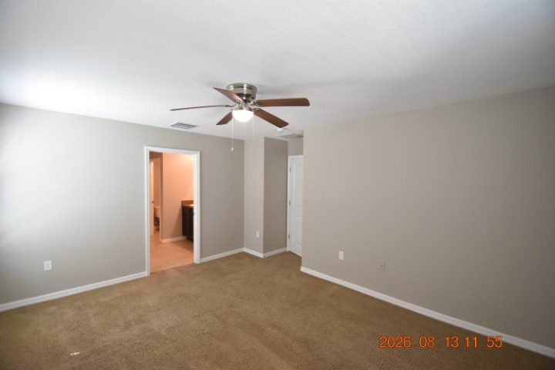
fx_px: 231
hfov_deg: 100.4
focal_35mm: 15
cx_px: 278
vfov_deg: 77.3
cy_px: 185
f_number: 4
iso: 800
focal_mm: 10
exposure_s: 1/60
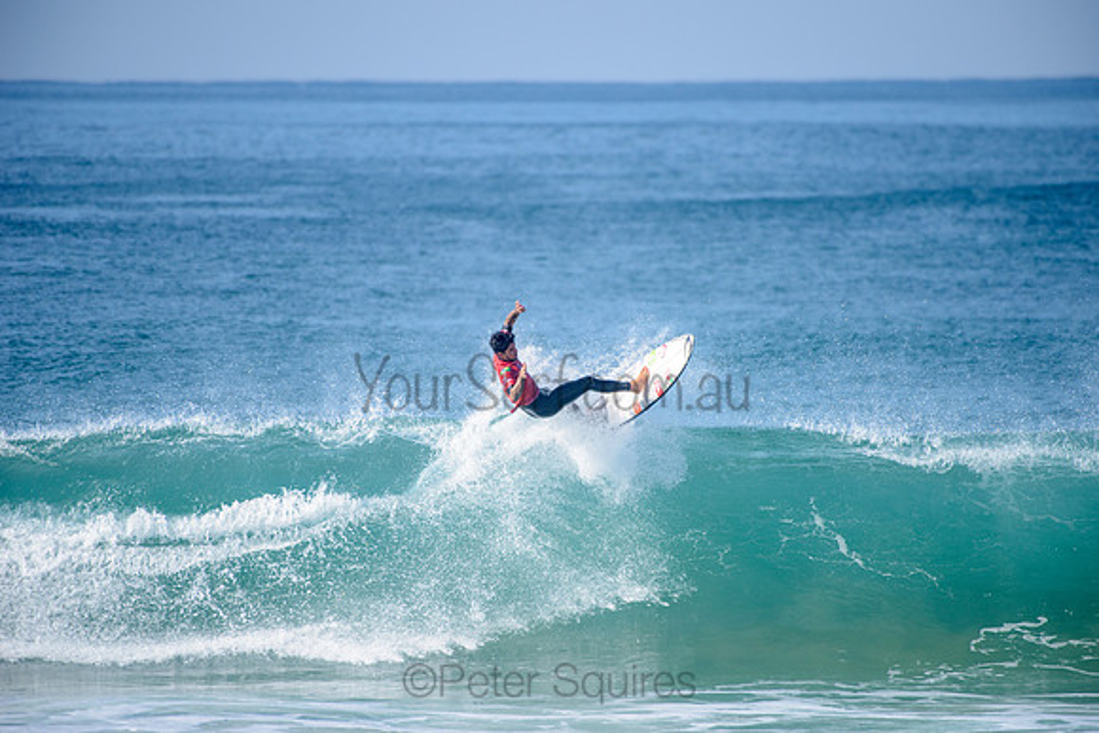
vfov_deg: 2.8
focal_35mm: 500
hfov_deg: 4.1
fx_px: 15267
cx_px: 550
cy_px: 366
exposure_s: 1/2500
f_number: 5.6
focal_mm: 500
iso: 250
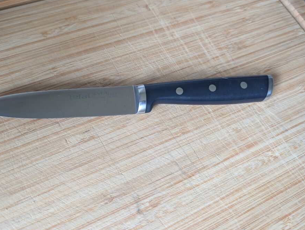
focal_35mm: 28
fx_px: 247
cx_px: 137
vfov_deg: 49.8
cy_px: 107
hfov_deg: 63.2
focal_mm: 6.9
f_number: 1.68
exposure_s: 1/98.3
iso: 191
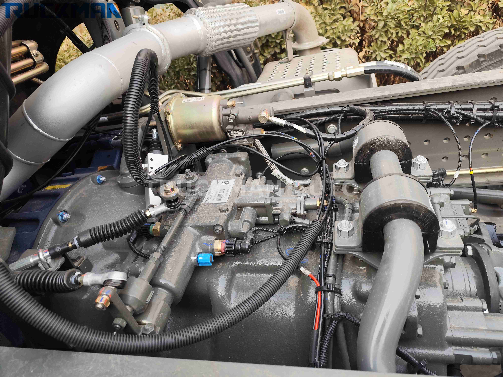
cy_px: 188
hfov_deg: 73.9
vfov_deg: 58.9
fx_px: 334
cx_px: 252
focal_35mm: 23
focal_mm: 6.14
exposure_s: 1/128
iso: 50
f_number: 1.65
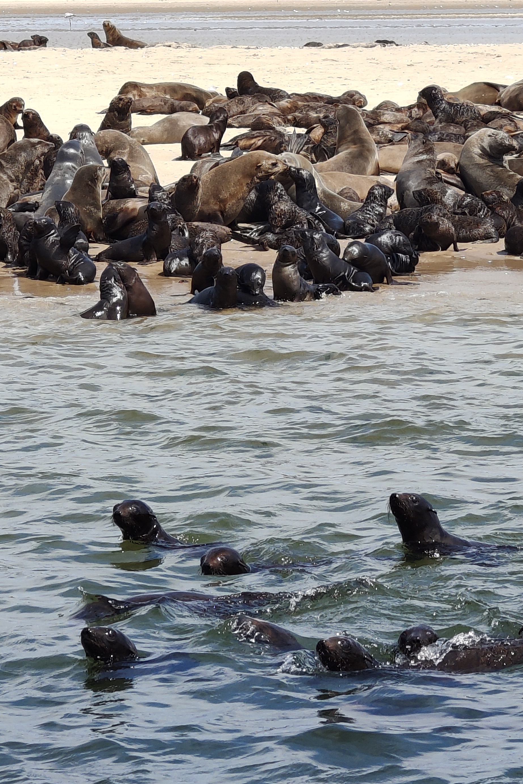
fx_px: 4706
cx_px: 499
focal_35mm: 216
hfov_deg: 6.3
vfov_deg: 9.5
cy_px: 403
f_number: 2.55
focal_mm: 13.3
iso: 50
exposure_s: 1/520
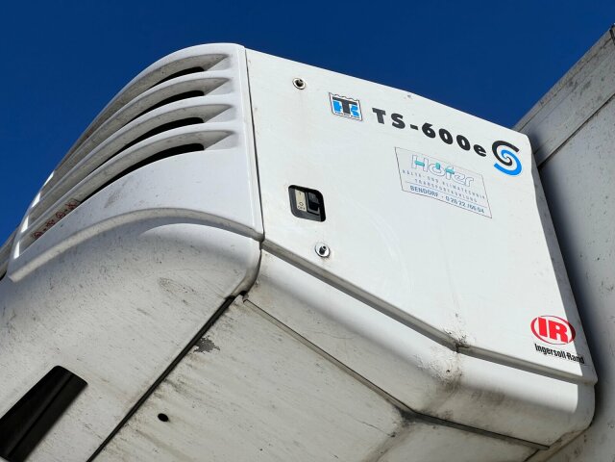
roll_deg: +5.7
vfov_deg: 19.1
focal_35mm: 77
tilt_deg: +41.2
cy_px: 231
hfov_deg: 25.3
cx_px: 308
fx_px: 1368
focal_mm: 9
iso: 32
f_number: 2.8
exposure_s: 1/2597
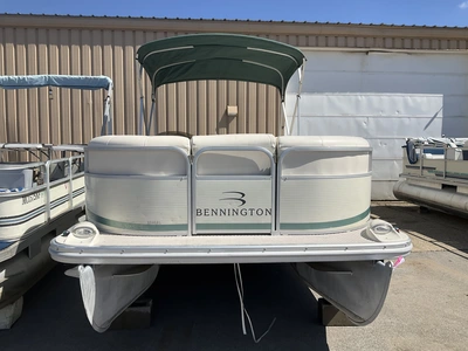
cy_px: 176
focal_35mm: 29
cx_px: 234
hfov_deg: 61.7
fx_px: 392
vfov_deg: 48.2
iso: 25
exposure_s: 1/2801
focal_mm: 3
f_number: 1.8
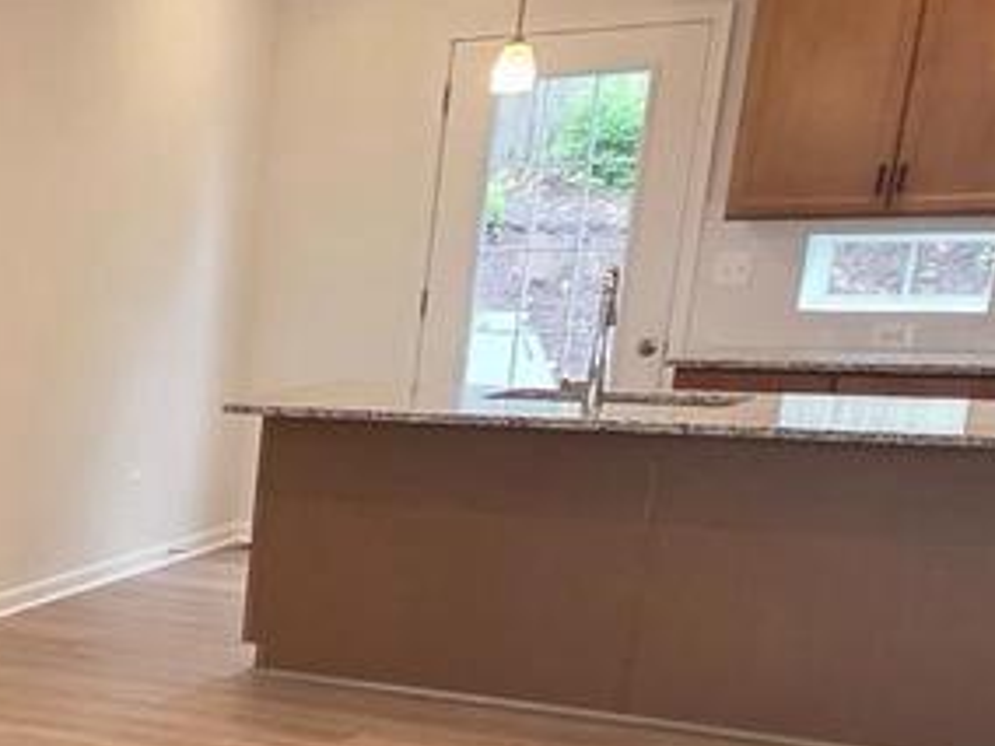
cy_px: 869
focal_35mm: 66
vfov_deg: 20.9
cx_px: -561
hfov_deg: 22.9
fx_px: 1897
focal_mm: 2.2
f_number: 1.9
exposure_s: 1/120
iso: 200
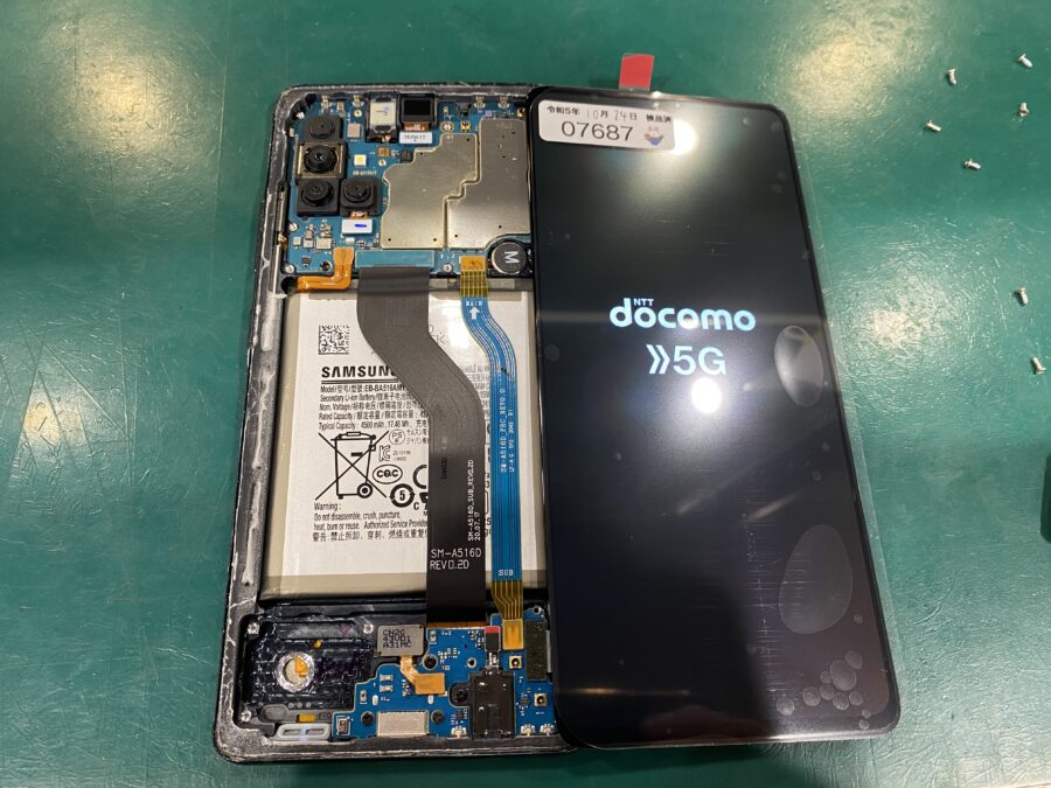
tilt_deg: -70.4
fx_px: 789
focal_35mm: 26
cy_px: 394
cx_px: 526
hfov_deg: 67.3
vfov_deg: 53.1
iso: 125
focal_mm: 4.25
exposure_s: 1/50
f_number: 1.8
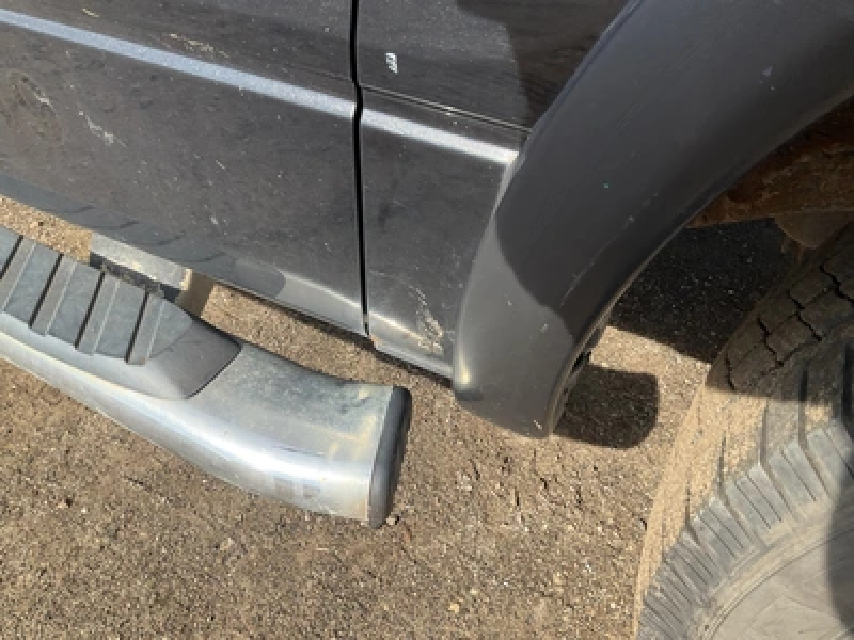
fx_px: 715
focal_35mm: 29
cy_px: 320
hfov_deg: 61.7
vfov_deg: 48.2
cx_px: 427
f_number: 1.8
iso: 25
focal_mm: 3
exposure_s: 1/486
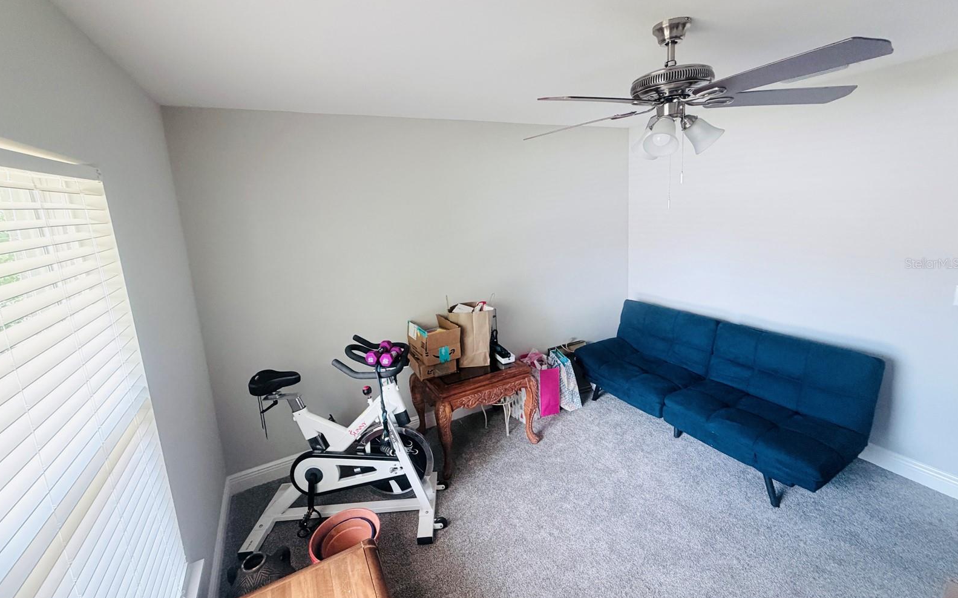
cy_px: 263
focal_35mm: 15
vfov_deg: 74.5
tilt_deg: -8.1
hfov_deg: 101.5
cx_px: 478
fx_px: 392
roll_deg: +3.8
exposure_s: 1/72
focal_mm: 2.22
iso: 320
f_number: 2.2
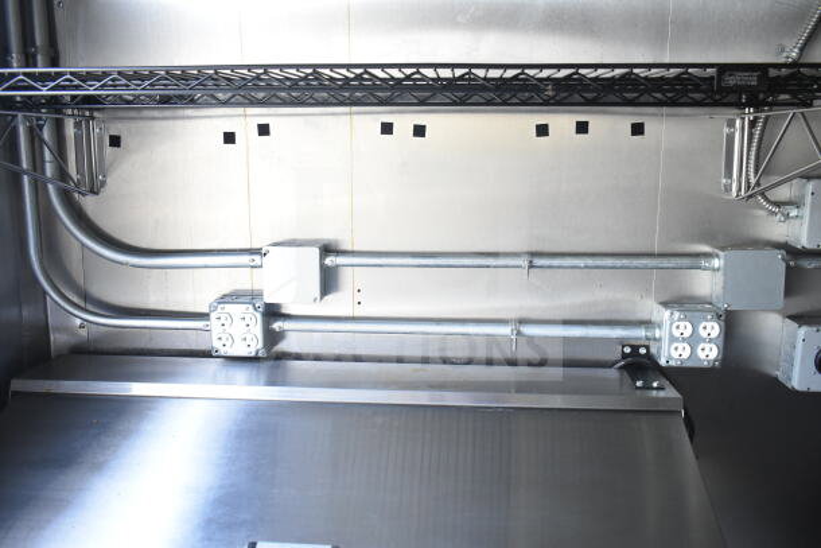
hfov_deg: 61.9
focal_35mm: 30
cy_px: 274
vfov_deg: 43.6
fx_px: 684
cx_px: 410
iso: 1600
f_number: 4.5
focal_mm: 20
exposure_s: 1/80
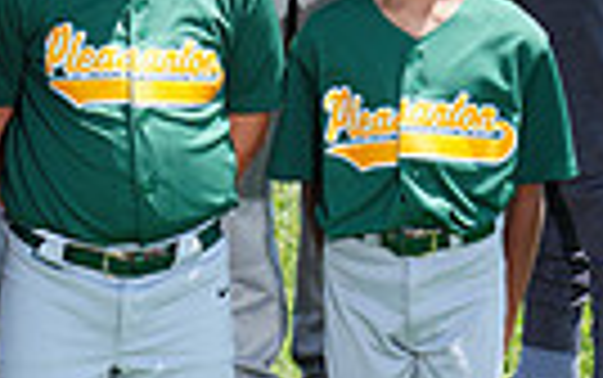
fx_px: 5066
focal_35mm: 308
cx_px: -274
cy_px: -146
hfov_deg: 6.7
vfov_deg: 4.3
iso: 200
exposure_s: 1/200
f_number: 10
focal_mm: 70
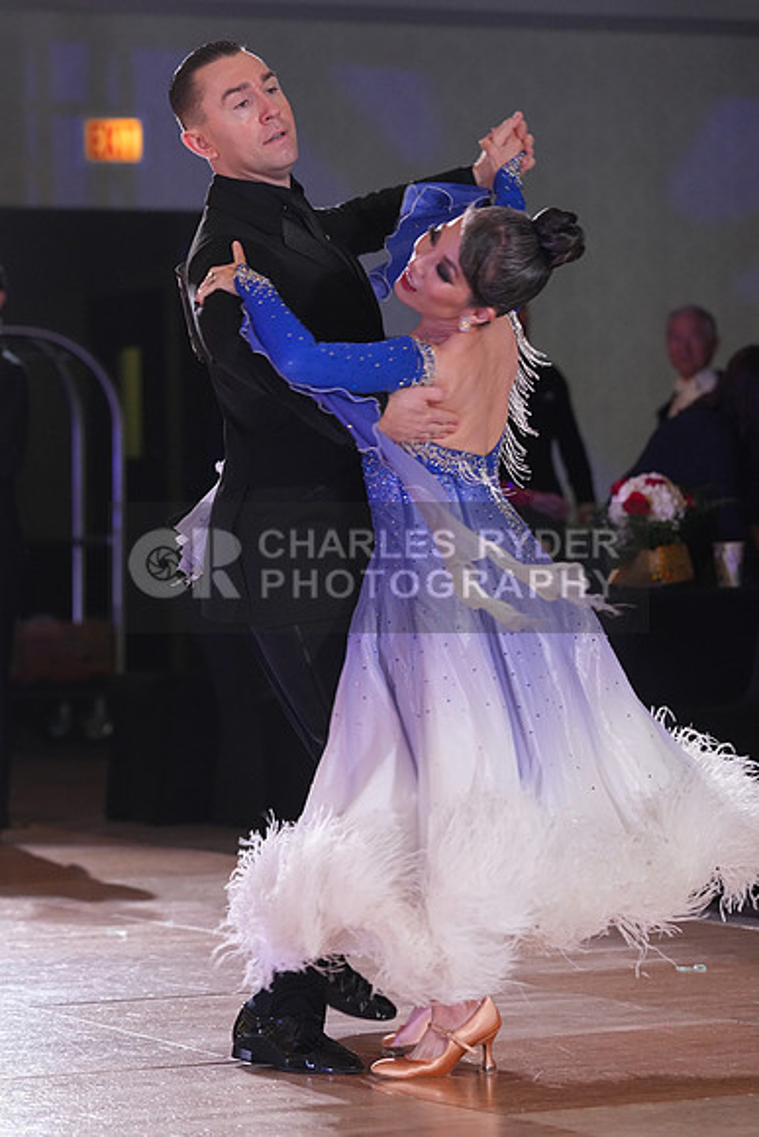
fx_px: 4266
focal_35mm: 135
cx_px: 380
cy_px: 568
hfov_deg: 10.2
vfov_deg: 15.2
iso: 3200
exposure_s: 1/250
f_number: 4.5
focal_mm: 135
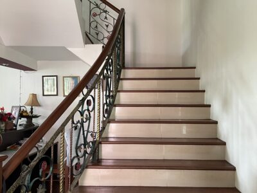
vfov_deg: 54.9
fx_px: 186
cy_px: 96
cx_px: 128
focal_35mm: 25
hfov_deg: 69.4
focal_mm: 5.1
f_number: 1.6
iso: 320
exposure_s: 1/60
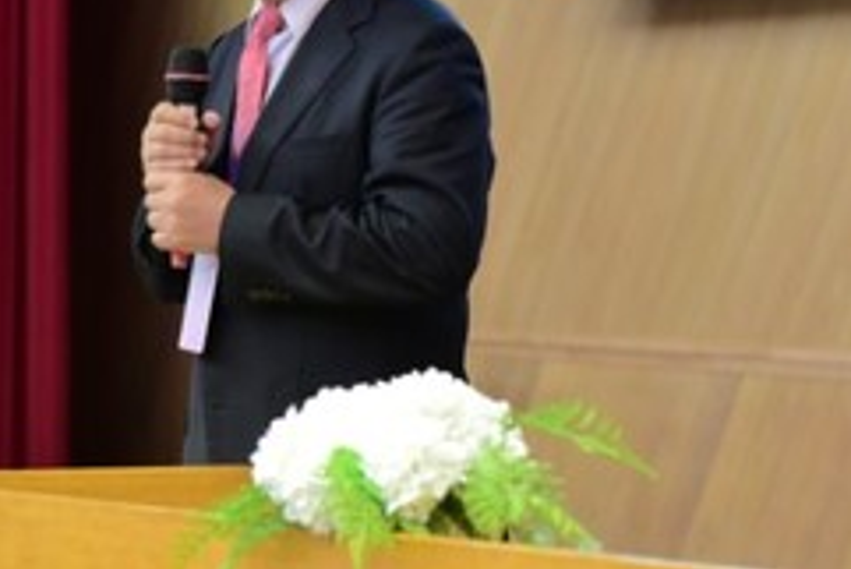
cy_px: 42
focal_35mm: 224
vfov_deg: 6.1
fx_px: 5298
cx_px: 298
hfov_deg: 9.2
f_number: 5
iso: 3200
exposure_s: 1/20
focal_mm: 120
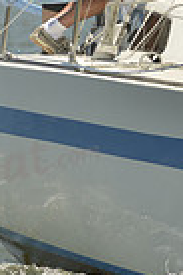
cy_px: 50
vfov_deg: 2.5
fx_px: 6389
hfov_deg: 1.6
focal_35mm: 838
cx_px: 204
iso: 200
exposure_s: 1/1600
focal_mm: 200
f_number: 5.6
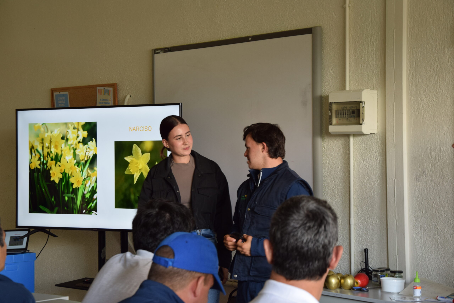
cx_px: 227
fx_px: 1097
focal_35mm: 87
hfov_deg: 23.4
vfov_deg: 15.7
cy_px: 152
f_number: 7.1
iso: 400
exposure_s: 1/15
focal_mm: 58
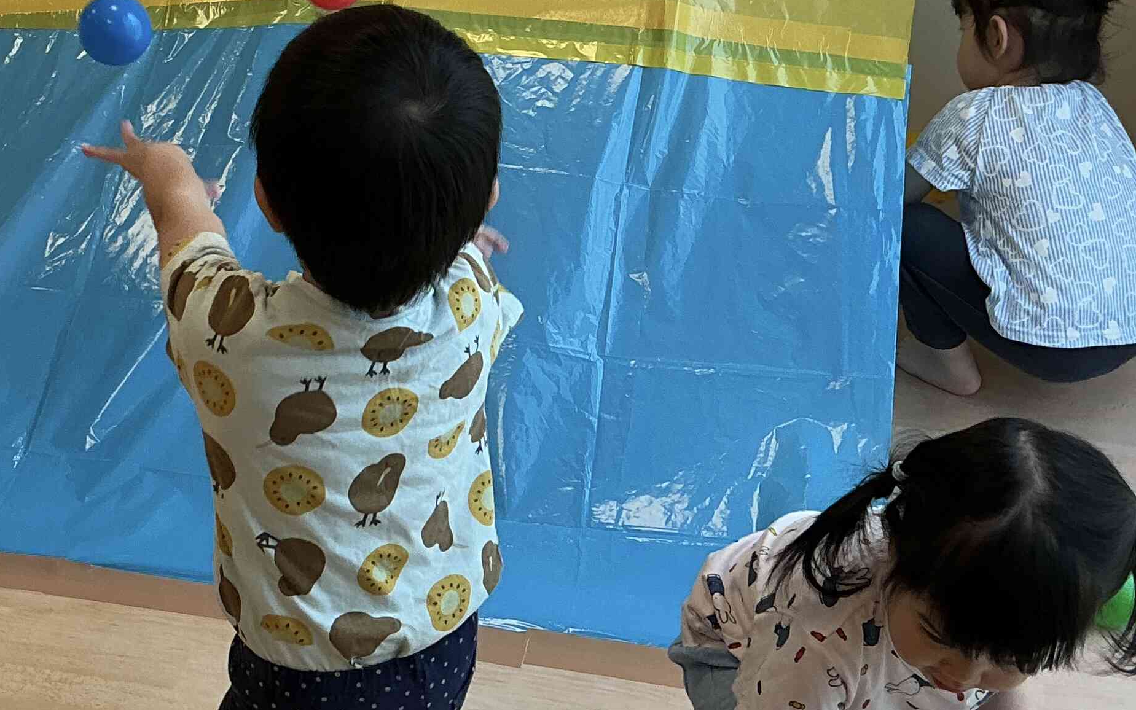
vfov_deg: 23.4
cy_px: 208
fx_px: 1703
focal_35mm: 55
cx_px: 482
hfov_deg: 36.8
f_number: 1.8
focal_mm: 3
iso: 25
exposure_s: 1/120
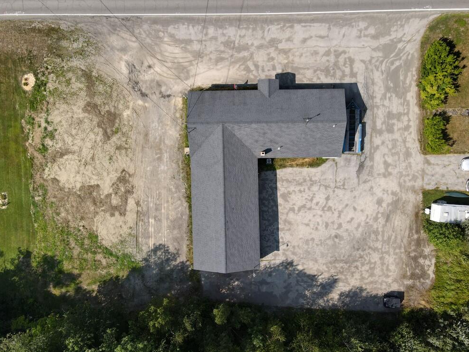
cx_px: 235
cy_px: 174
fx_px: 339
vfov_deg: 54.9
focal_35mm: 25
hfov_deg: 69.4
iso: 100
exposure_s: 1/640
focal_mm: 4.5
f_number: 2.8
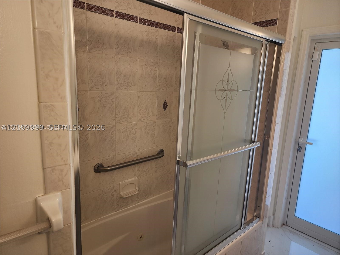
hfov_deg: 73.9
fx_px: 226
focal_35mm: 23
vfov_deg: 58.9
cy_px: 128
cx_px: 170
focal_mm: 6.4
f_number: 1.8
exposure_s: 1/120
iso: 100
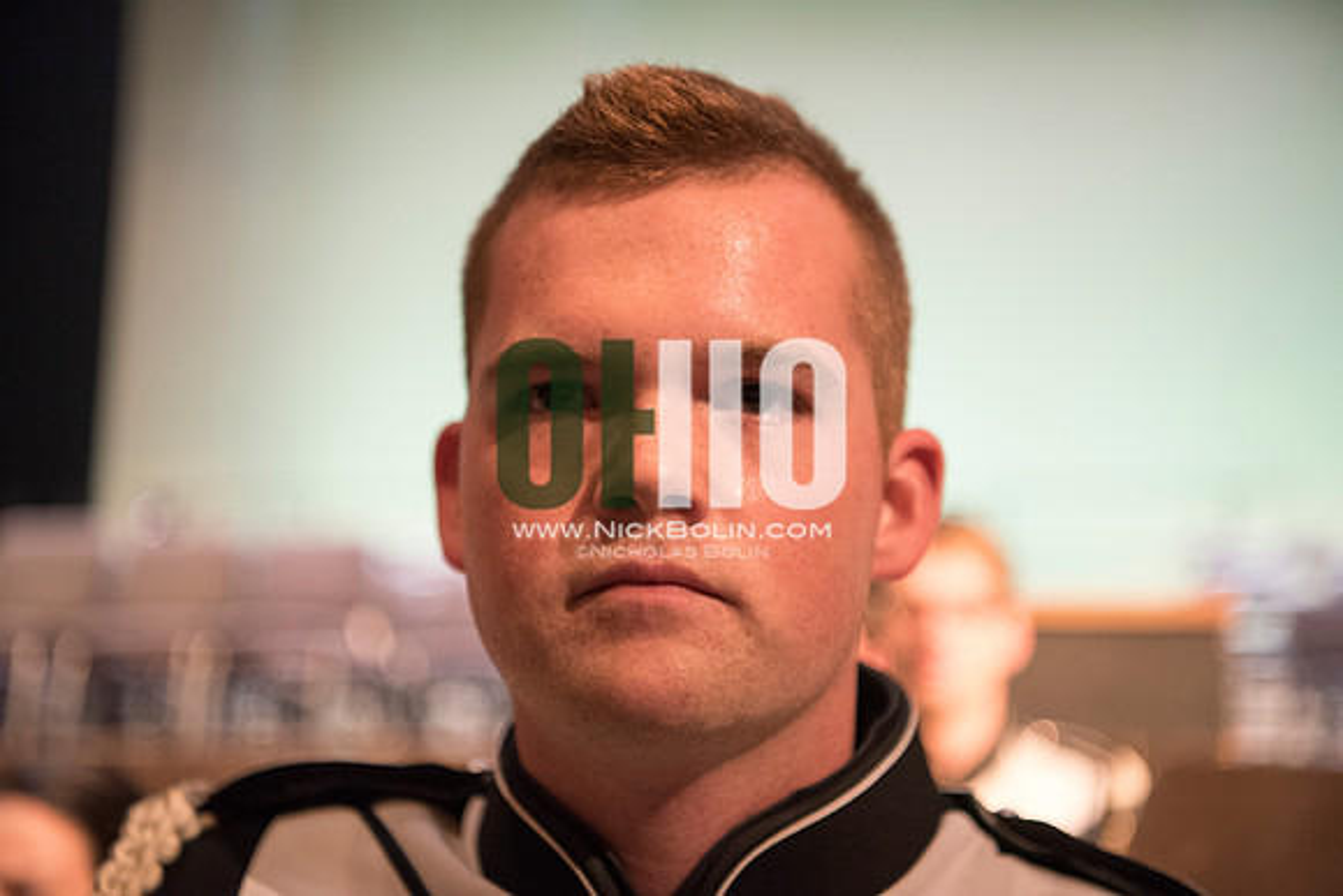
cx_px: 672
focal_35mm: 55
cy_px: 448
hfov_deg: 36.2
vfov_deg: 24.6
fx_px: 2052
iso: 4000
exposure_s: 1/100
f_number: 2.8
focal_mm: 55
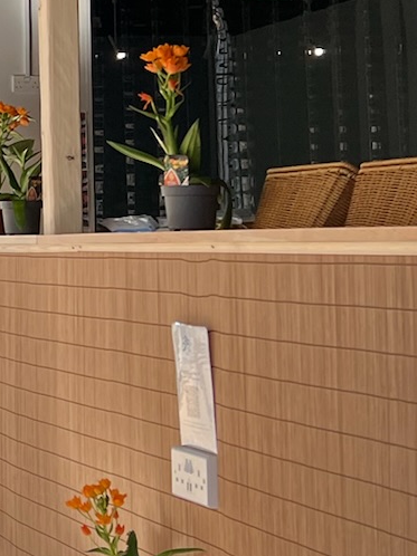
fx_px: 1720
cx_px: -415
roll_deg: +0.2
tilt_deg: +4.7
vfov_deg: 18.2
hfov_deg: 12.2
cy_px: 117
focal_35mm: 107
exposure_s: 1/780
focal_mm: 5.7
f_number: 1.5
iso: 50
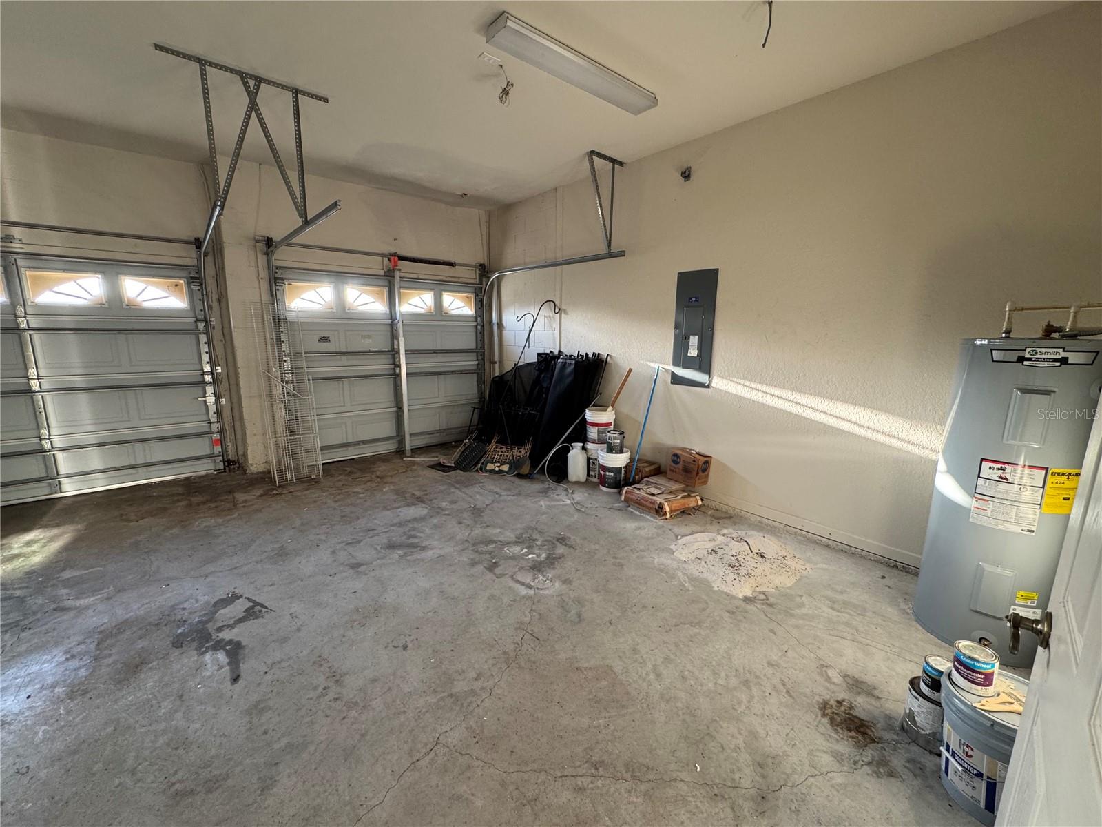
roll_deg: -0.5
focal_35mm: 14
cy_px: 414
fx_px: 446
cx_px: 551
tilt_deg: -11.0
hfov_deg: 102.1
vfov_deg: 85.7
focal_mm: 2.22
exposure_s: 1/60
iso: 200
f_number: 2.2
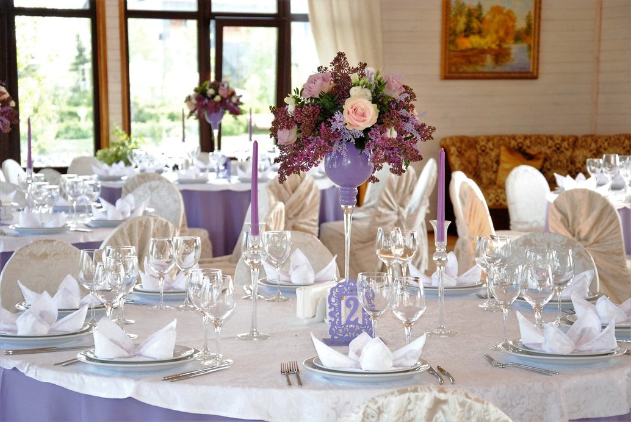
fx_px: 1632
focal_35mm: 93
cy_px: 211
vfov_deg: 14.7
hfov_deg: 21.9
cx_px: 316
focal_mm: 62
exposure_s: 1/200
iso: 1600
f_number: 5.3
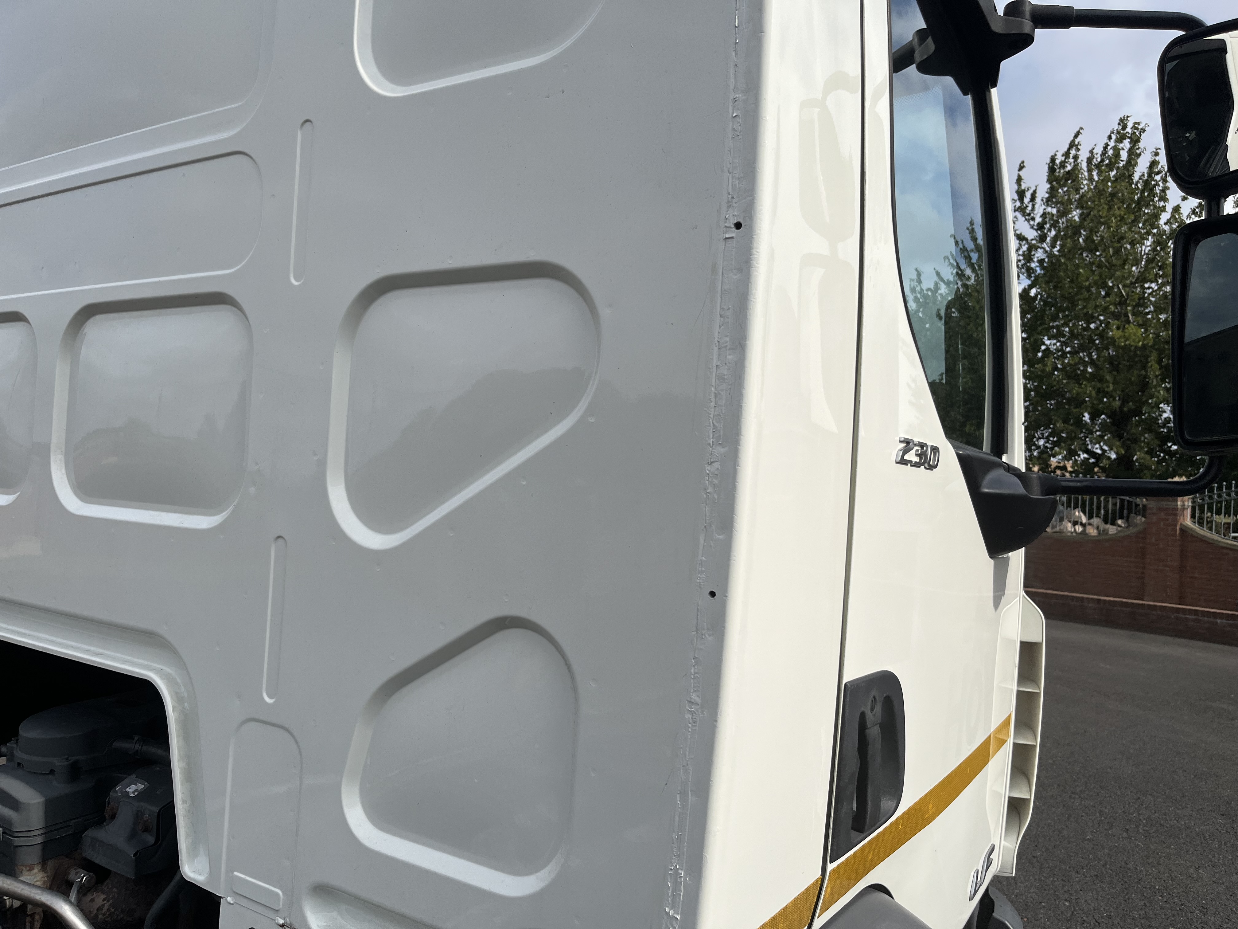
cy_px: 464
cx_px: 619
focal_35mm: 26
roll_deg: -2.7
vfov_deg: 53.1
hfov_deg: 67.3
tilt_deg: -0.1
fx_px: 930
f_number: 1.6
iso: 50
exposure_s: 1/4854
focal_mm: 5.1
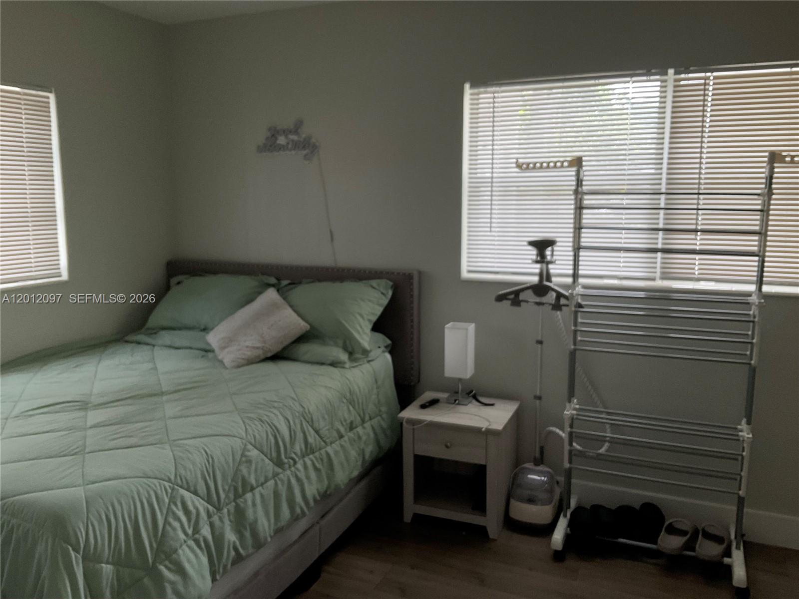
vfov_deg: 48.2
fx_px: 669
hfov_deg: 61.7
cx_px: 400
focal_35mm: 29
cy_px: 300
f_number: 1.8
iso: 32
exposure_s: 1/60
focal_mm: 3
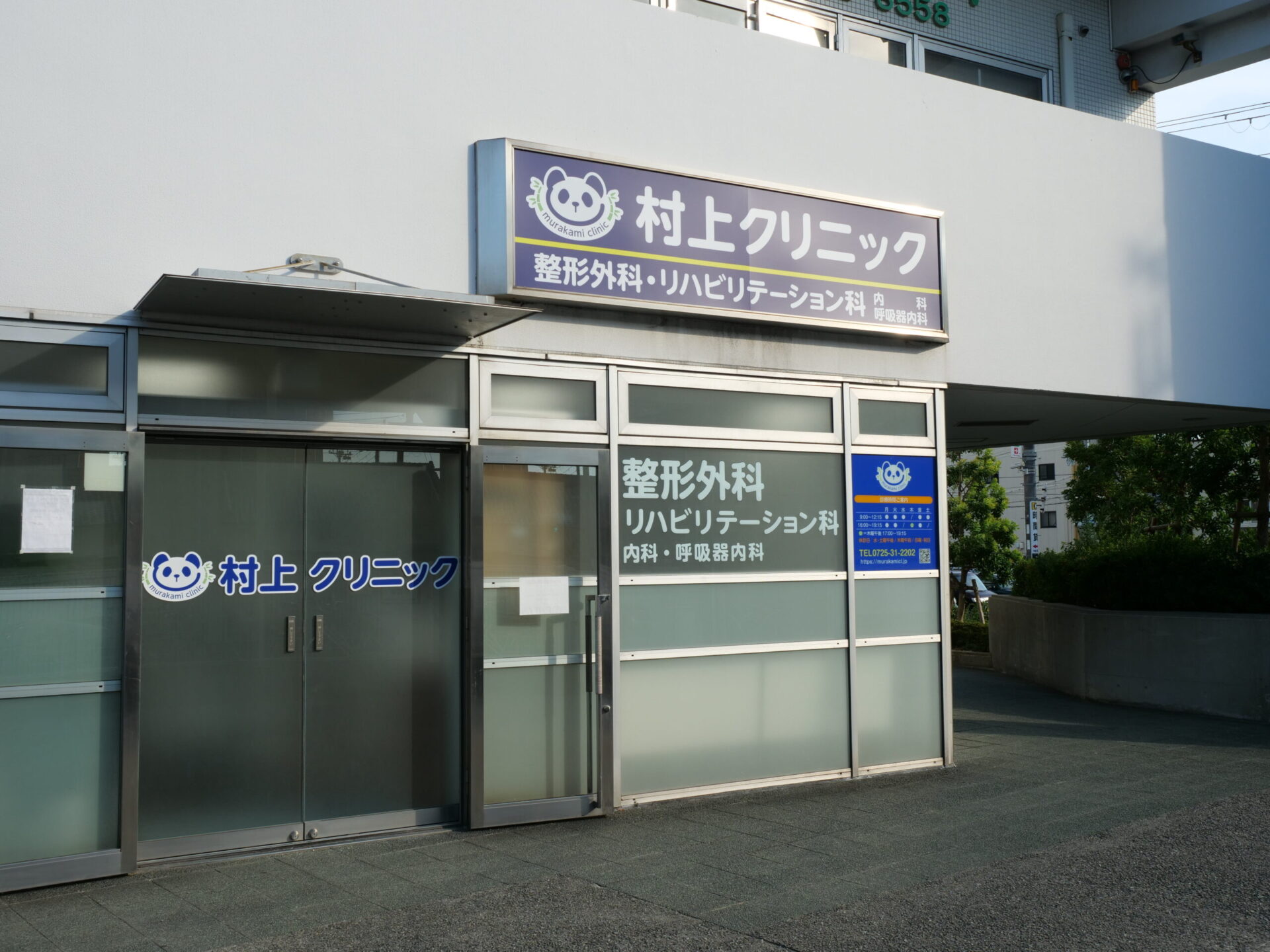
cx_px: 635
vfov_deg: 41.8
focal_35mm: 34
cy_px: 476
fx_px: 1247
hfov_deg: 54.0
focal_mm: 17
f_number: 5
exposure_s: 1/400
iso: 200
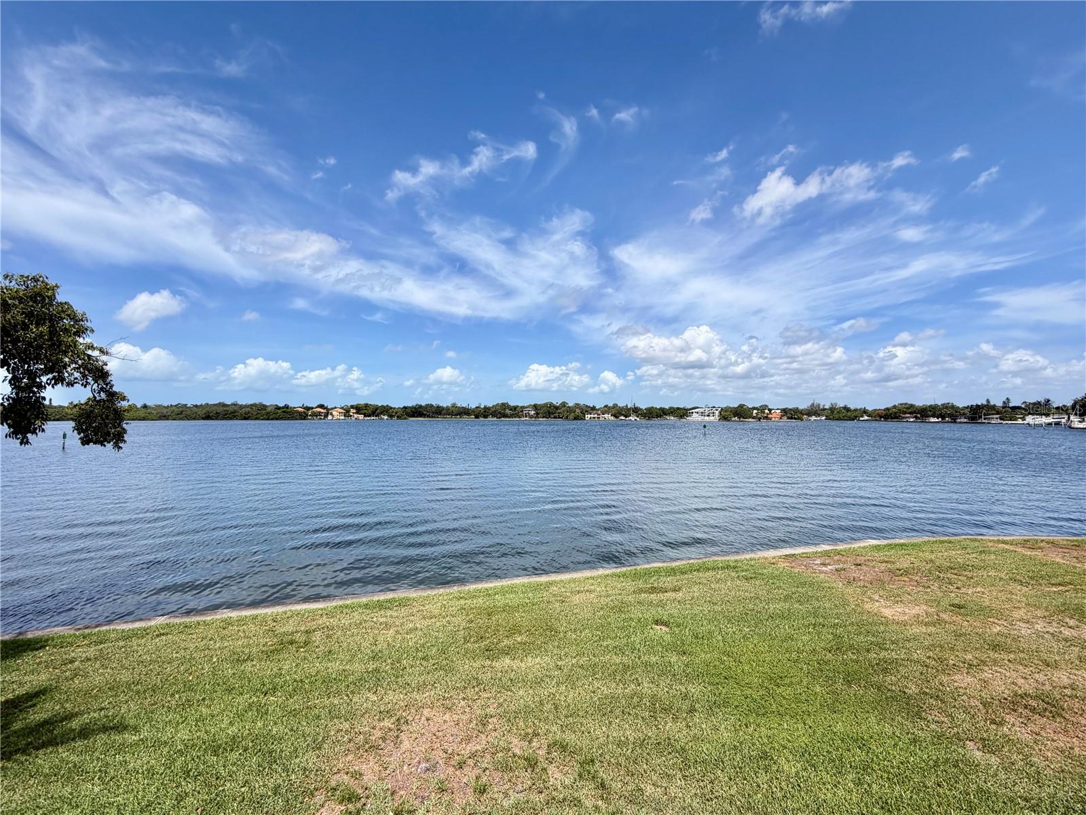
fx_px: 439
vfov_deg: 85.7
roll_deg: -0.1
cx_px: 543
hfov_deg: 102.1
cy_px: 408
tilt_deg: +0.3
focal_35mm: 14
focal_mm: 2.22
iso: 20
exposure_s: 1/955
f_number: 2.2
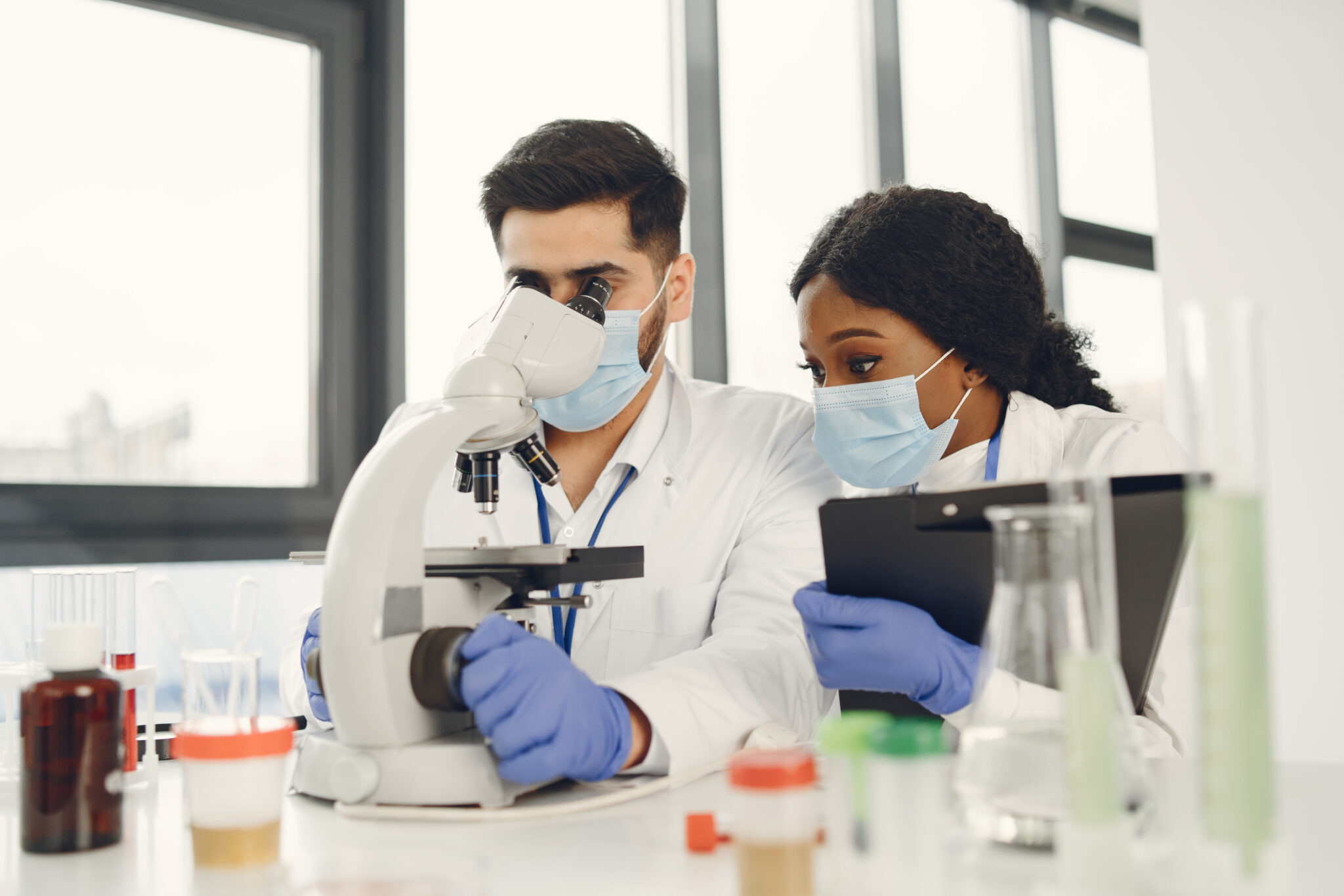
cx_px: 672
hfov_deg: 54.4
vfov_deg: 37.8
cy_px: 448
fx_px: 1306
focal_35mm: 35
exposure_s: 1/320
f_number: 2.2
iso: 400
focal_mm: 35
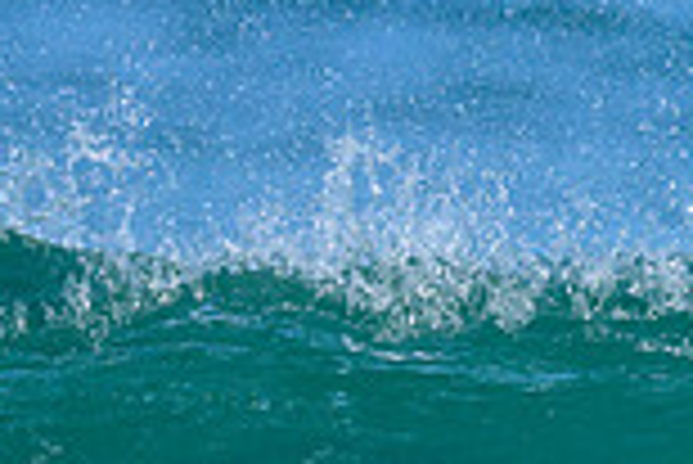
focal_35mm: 4136
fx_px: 79691
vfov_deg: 0.3
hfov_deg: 0.5
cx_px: 1123
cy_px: 528
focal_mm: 800
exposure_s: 1/2000
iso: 200
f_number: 6.3
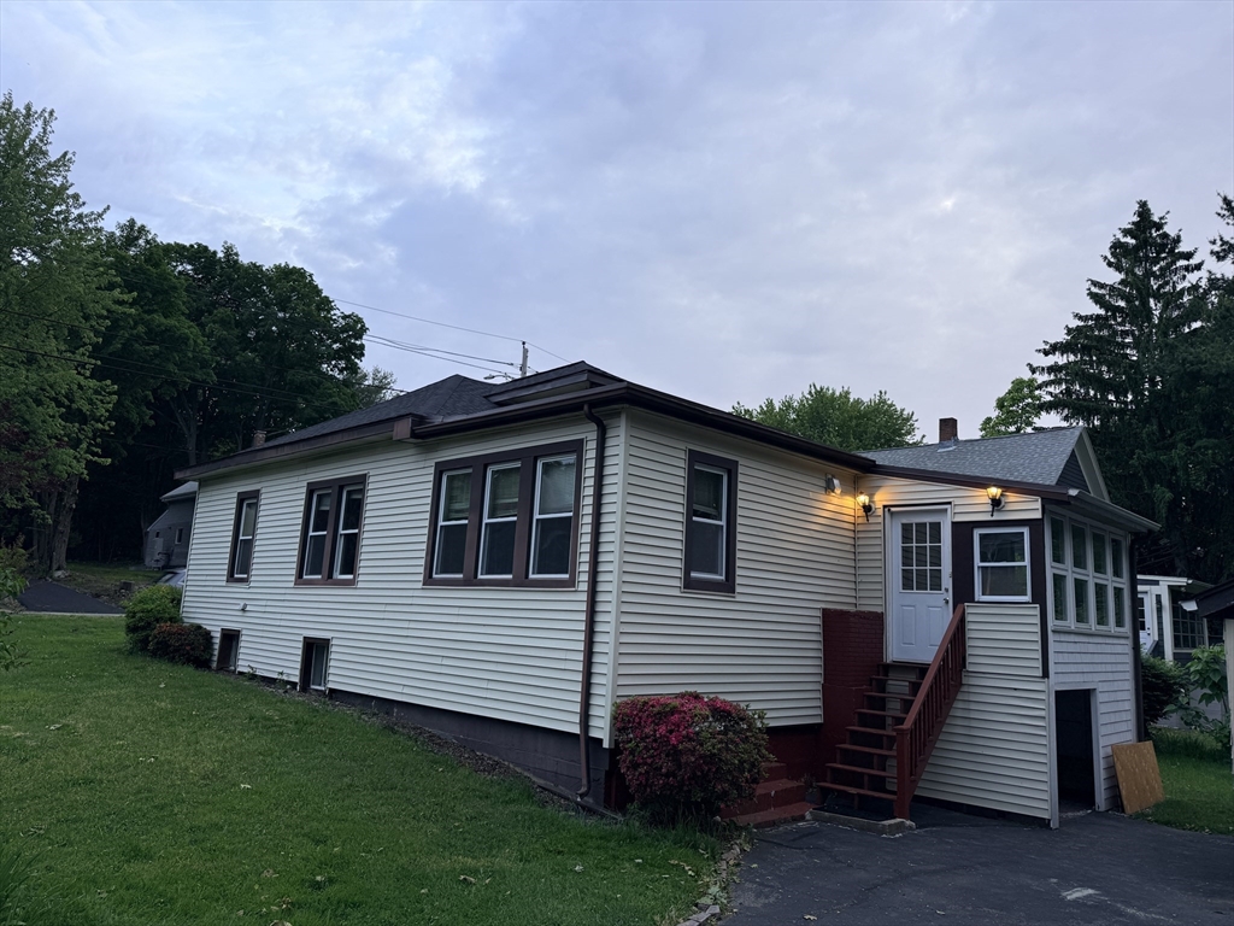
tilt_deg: +9.8
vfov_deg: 56.8
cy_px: 463
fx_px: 856
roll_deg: -3.0
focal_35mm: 24
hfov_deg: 71.6
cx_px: 617
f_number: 1.78
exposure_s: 1/125
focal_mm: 6.76
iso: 50
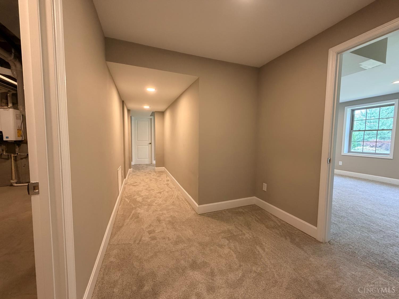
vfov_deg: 85.7
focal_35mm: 14
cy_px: 150
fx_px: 161
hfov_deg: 102.1
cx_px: 200
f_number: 2.2
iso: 320
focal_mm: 2.22
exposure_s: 1/98
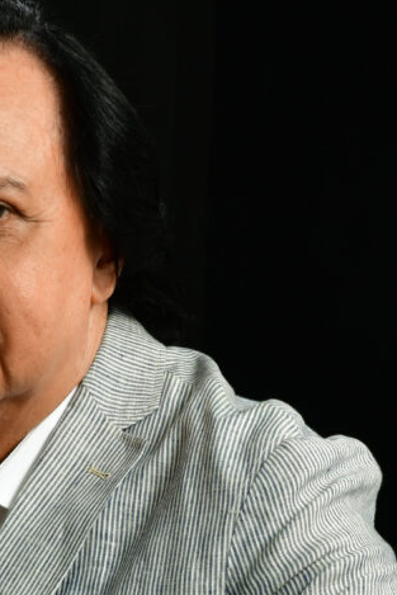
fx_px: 6347
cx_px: 9
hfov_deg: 3.6
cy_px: 722
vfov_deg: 5.3
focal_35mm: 384
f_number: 10
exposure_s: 1/80
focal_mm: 120
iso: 400
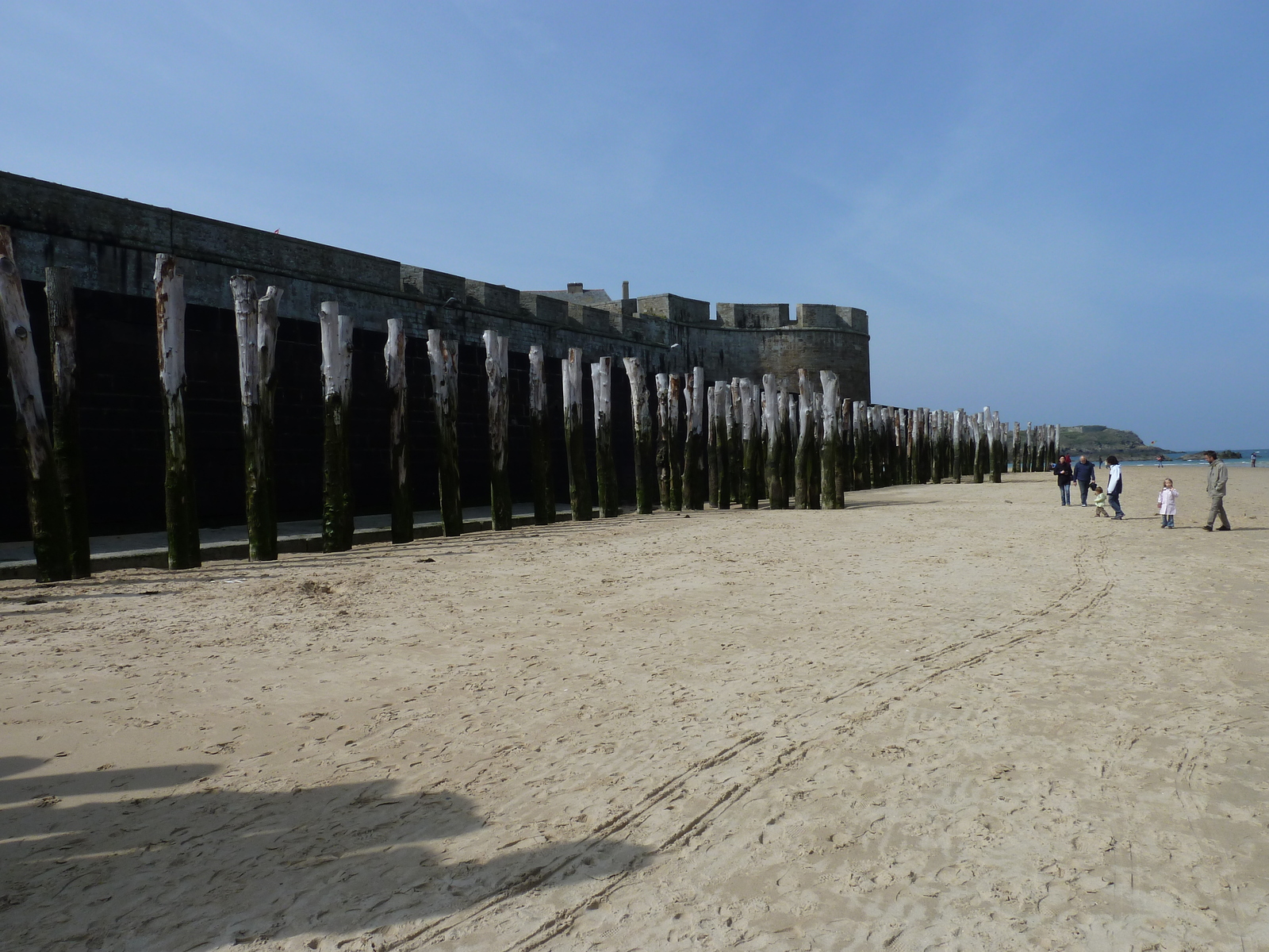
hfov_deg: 69.4
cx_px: 634
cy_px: 476
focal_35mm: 25
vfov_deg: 54.9
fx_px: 916
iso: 80
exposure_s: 1/500
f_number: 5.6
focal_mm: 4.1
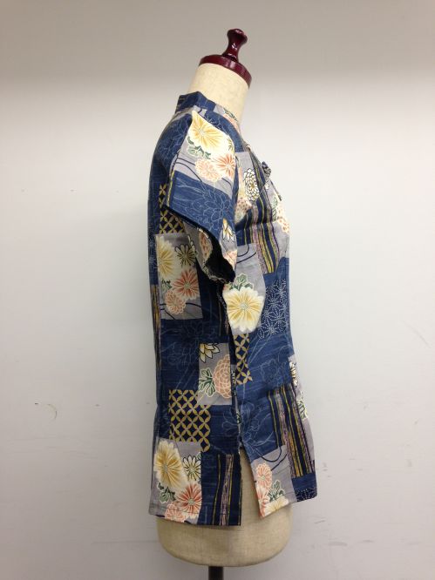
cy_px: 290
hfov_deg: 42.9
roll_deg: +1.2
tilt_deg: +2.3
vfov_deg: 55.4
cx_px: 218
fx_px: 553
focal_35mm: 33
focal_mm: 4.12
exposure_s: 1/20
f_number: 2.4
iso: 50
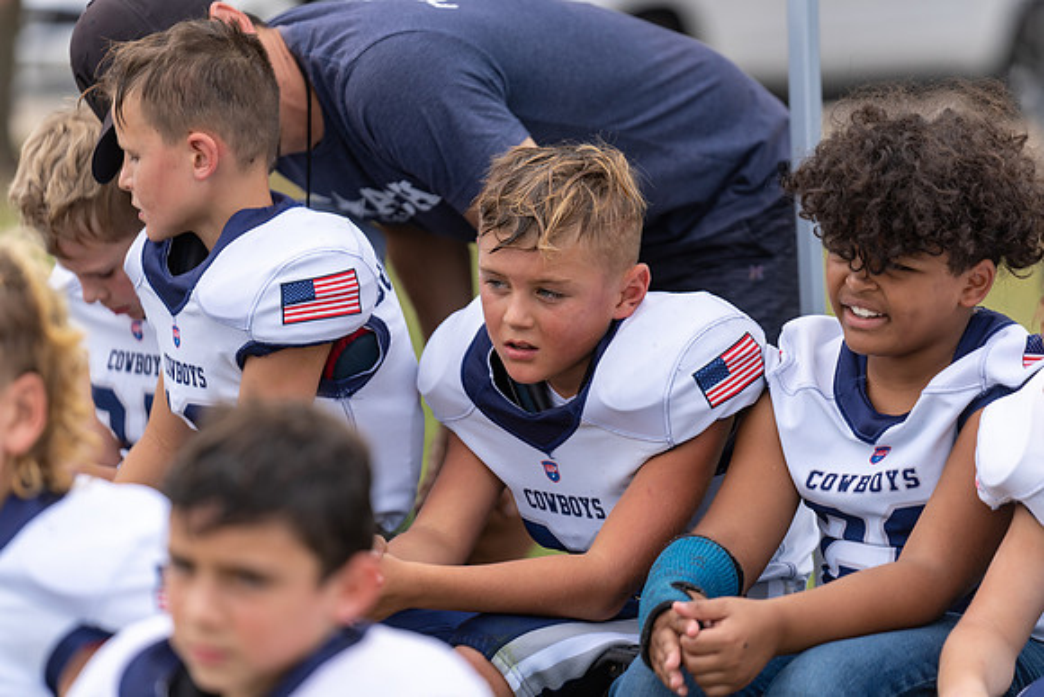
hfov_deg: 10.3
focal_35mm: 200
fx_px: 5801
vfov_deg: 6.9
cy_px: 348
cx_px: 522
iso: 100
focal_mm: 200
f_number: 2.8
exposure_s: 1/500
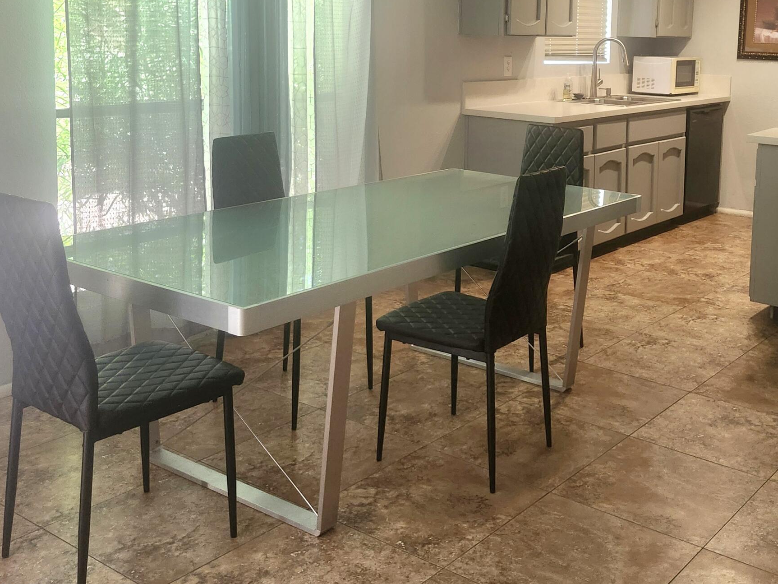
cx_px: 546
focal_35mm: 40
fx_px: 899
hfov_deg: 45.7
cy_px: 134
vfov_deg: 35.1
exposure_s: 1/120
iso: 500
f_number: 1.8
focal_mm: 5.54
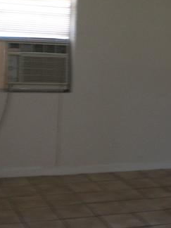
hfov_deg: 19.6
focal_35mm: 75
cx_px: 109
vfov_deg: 25.7
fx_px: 494
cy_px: 59
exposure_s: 1/50
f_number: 3.1
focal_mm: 6.3
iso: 200
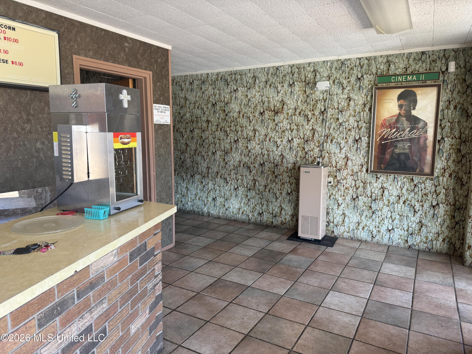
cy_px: 177
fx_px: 327
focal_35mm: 24
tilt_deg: -8.1
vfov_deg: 56.8
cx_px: 236
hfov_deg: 71.6
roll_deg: -1.4
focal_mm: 6.76
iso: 100
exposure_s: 1/121
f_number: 1.78
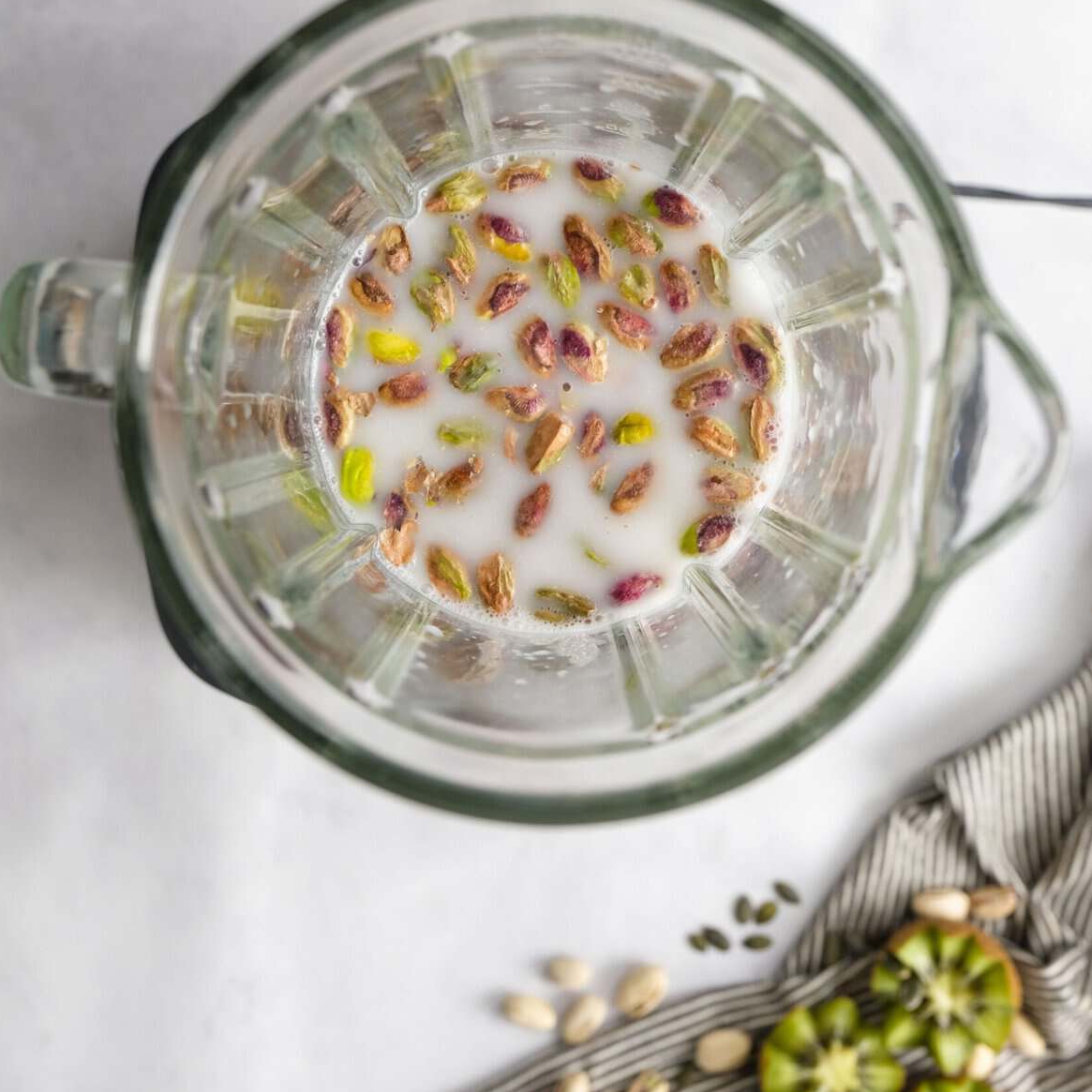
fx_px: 1499
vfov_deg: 39.7
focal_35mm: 42
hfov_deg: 40.0
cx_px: 543
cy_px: 401
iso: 500
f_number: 4
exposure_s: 1/50
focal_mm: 21.3
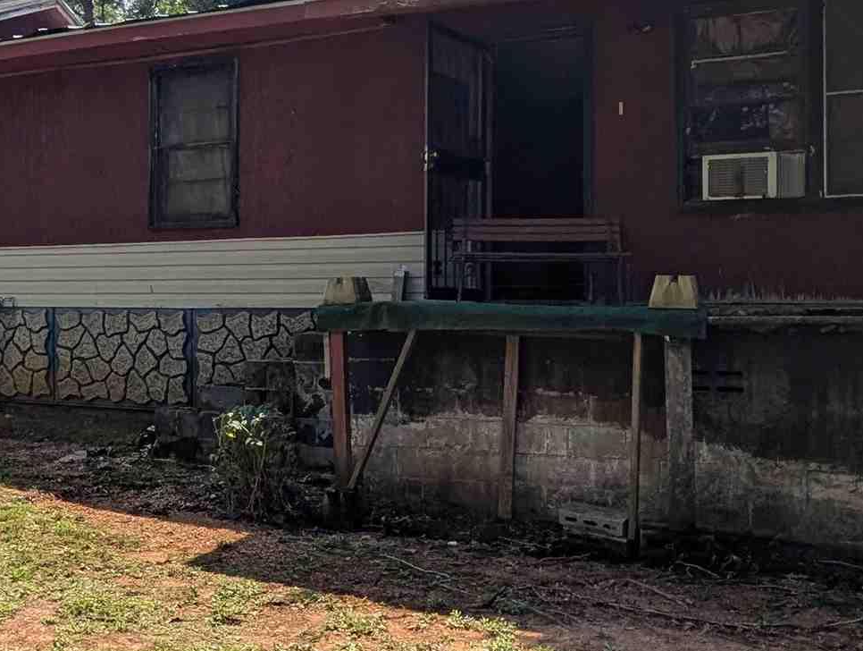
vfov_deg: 37.8
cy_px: 300
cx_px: 306
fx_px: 949
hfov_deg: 48.3
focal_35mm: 38
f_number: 1.7
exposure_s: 1/1828
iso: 43
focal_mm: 2.02
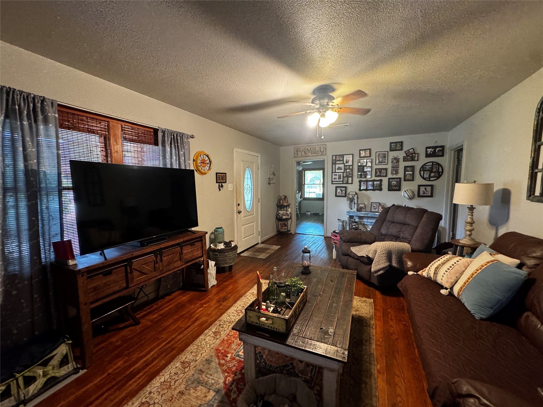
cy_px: 204
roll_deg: +2.0
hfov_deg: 102.1
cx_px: 272
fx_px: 220
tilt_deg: -9.1
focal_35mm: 14
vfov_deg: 85.7
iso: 320
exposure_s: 1/60
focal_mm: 2.22
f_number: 2.2
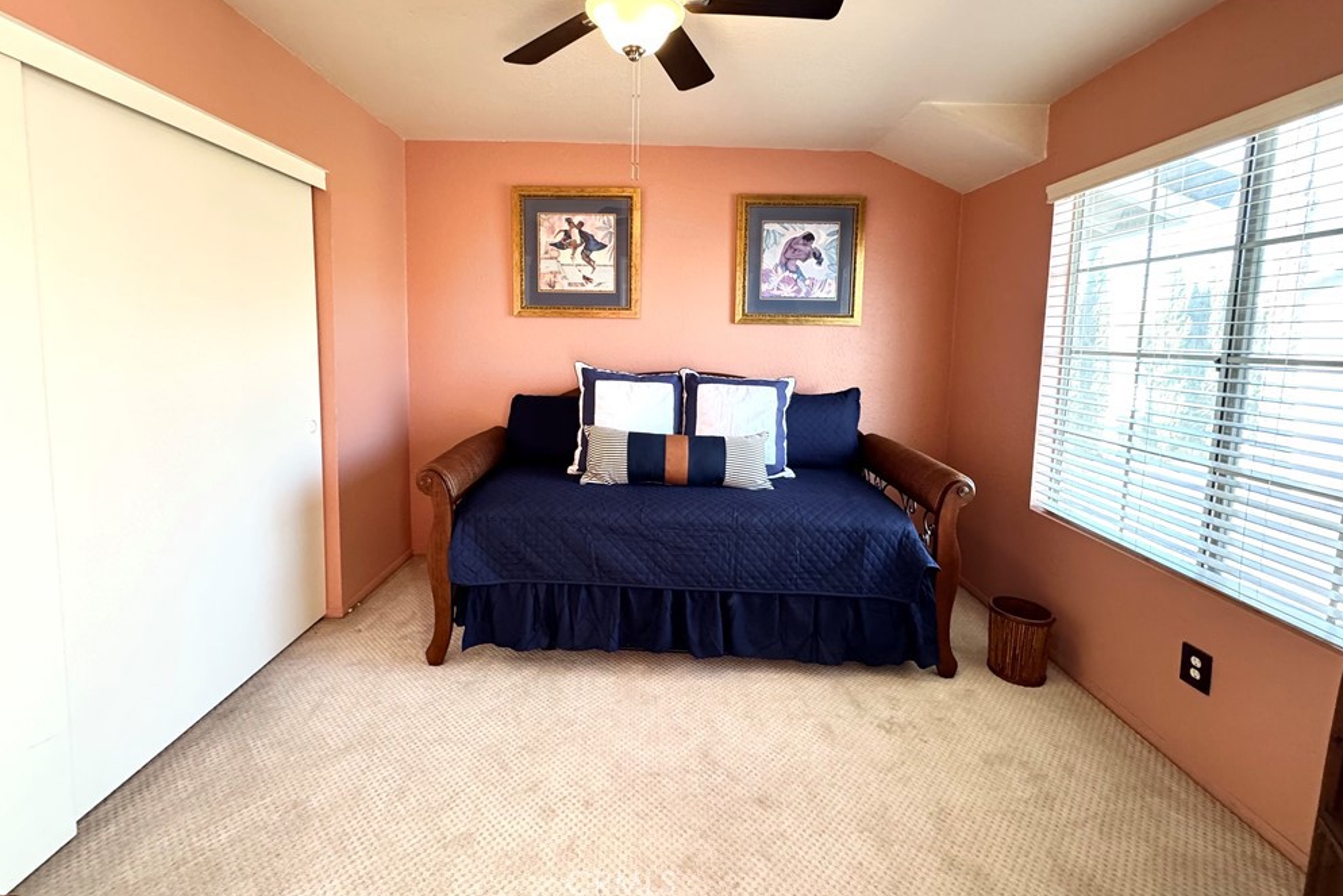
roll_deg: -1.3
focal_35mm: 15
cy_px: 384
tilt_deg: -5.3
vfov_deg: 76.9
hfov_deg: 100.4
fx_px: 560
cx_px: 661
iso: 250
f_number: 2.2
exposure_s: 1/120
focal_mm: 2.22
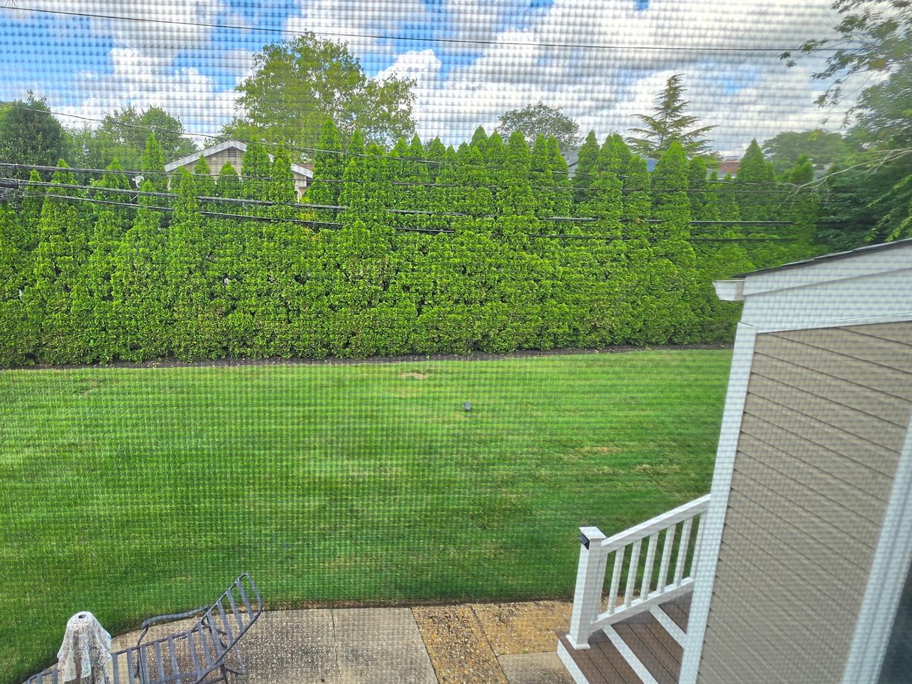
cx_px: 286
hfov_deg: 81.1
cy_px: 313
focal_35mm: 19
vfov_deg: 68.6
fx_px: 501
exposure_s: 1/134
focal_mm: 2.2
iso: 20
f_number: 1.9
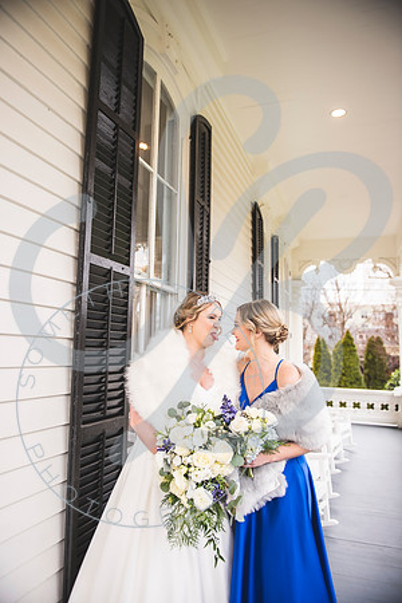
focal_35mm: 24
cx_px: 201
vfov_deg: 73.7
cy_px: 302
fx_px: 402
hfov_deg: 53.1
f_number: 2.8
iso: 100
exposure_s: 1/200
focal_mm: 24
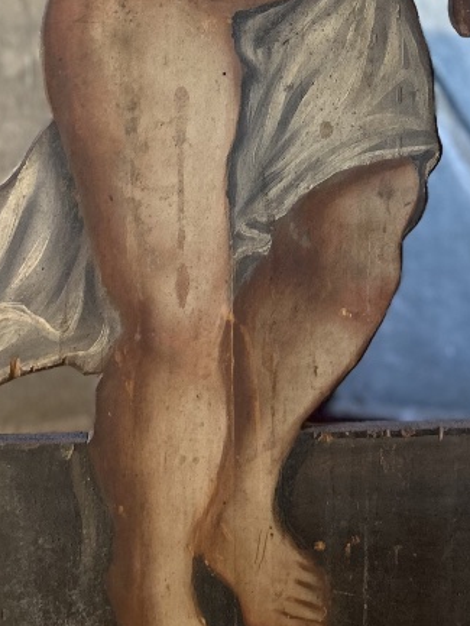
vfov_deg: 24.6
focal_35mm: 72
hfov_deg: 20.4
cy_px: -119
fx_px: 1303
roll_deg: +0.6
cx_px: 249
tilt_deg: -0.1
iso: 200
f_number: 1.5
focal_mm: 5.7
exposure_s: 1/50
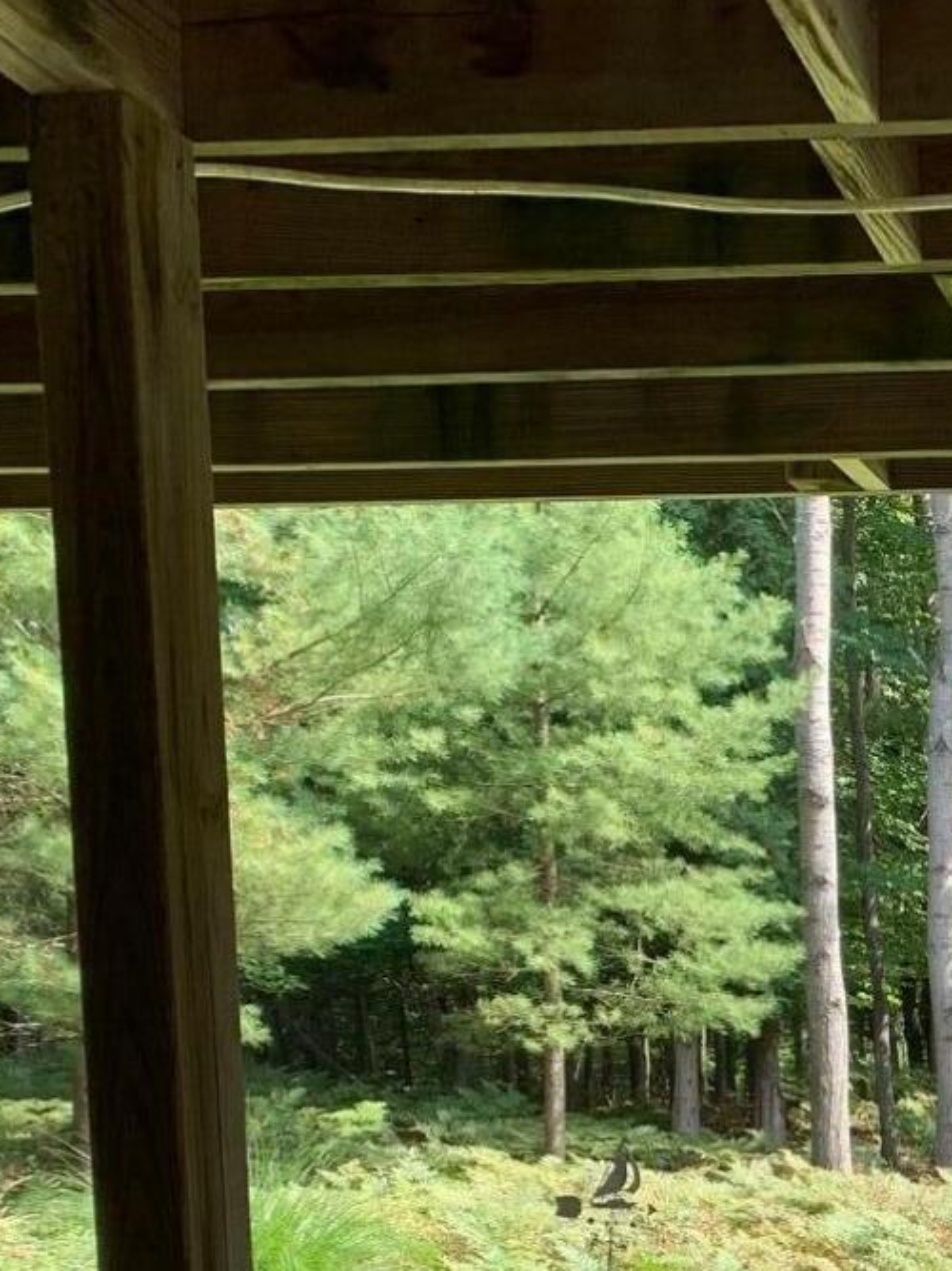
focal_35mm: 78
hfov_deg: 17.3
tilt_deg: -5.3
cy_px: 1473
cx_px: 1369
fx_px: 2861
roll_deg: +0.3
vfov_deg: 23.2
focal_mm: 4.25
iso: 25
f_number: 1.8
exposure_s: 1/213
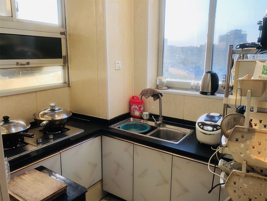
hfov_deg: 63.4
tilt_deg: -12.1
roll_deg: -1.0
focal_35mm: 28
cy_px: 100
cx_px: 134
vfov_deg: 49.7
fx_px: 216
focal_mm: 4
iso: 50
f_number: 1.8
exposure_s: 1/120
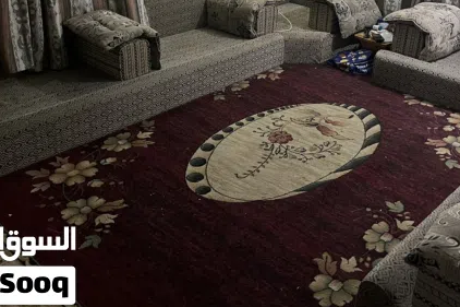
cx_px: 240
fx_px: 524
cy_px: 69
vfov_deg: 31.9
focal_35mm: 41
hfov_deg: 47.4
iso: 500
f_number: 1.6
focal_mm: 5.1
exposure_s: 1/25
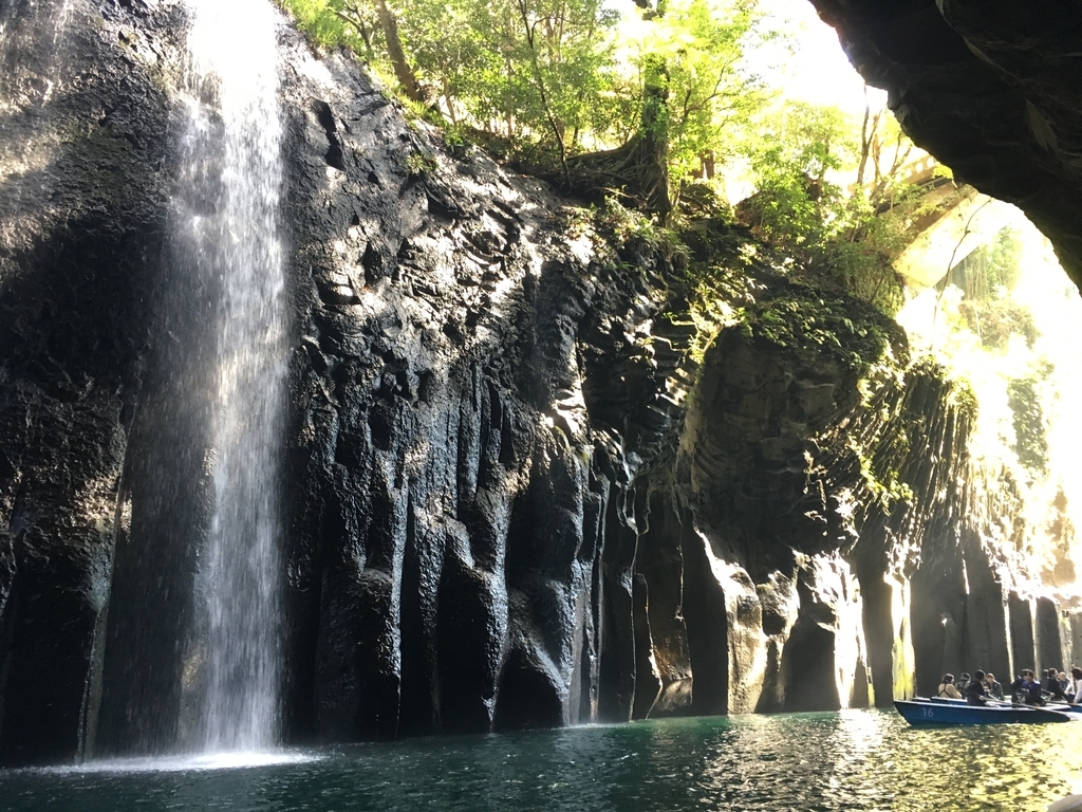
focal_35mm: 29
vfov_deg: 48.2
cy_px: 406
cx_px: 541
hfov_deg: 61.7
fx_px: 906
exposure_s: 1/30
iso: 100
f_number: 2.2
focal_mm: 4.15
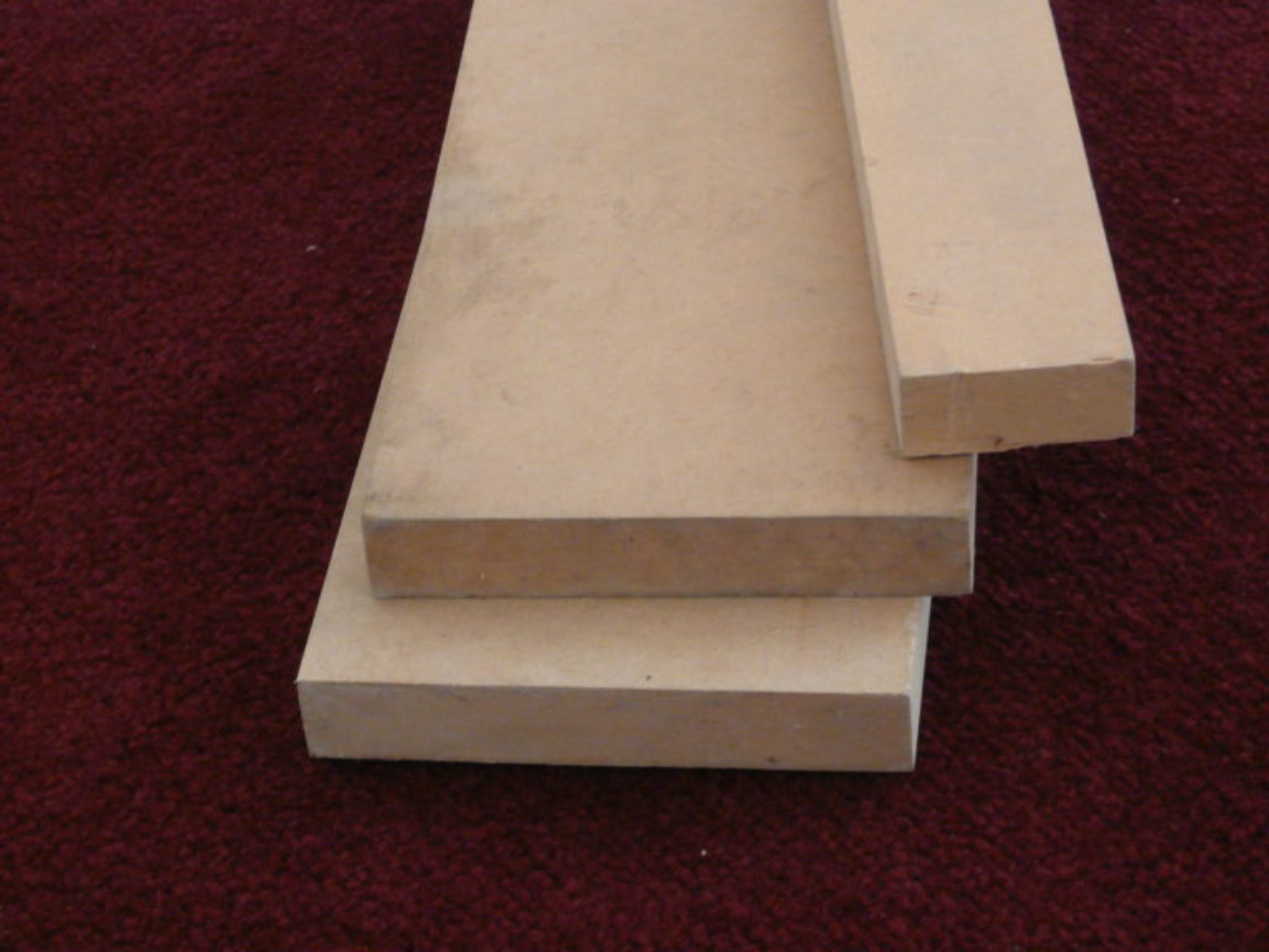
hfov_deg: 15.9
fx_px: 4546
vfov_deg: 12.0
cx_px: 634
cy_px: 476
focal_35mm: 124
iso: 200
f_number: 5.6
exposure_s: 1/6
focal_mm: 16.8
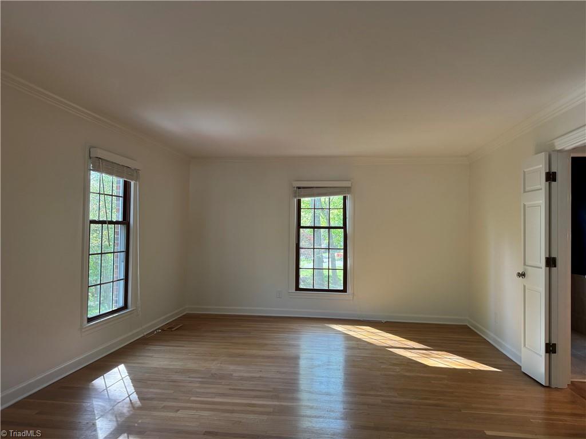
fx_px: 406
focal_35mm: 24
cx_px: 293
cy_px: 220
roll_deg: -0.7
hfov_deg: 71.6
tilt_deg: +1.2
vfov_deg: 56.8
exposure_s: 1/120
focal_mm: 6.76
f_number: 1.78
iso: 160
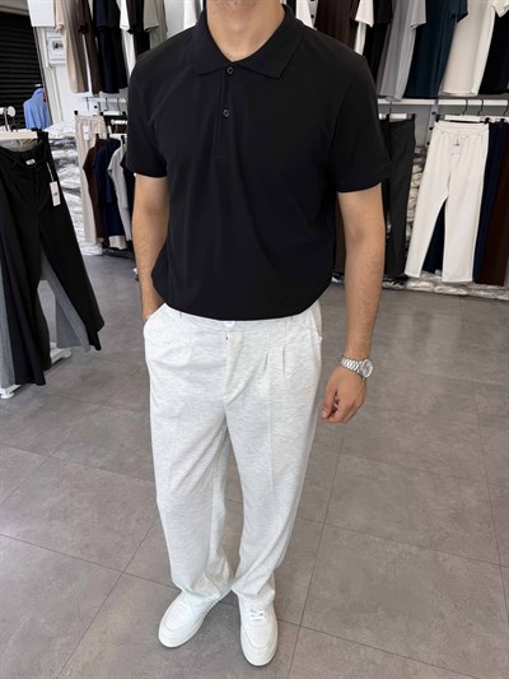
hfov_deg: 56.8
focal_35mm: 24
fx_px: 470
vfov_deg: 71.6
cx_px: 254
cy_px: 340
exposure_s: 1/194
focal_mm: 6.76
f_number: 1.78
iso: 64
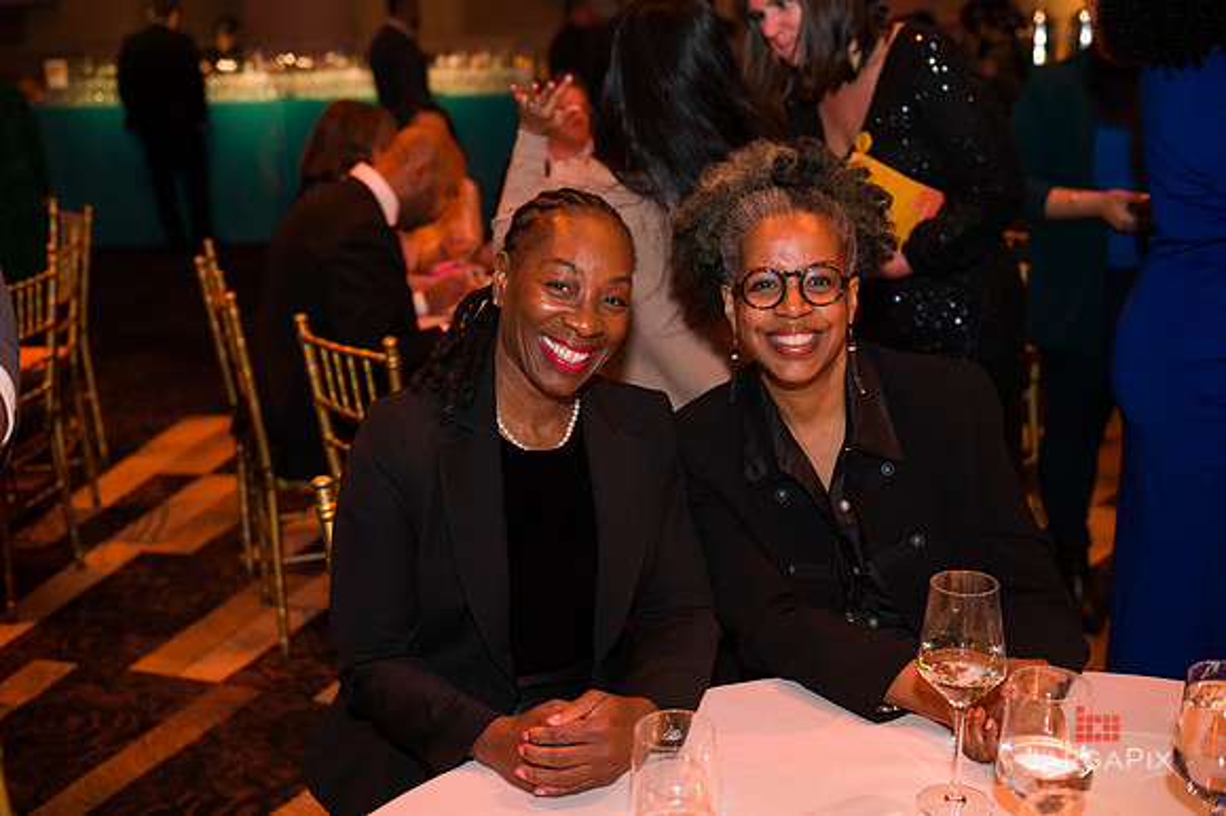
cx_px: 613
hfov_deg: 46.4
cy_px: 408
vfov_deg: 31.9
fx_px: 1429
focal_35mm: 42
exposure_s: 1/160
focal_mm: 42
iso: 1600
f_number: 4
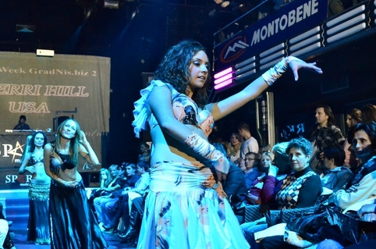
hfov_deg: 44.6
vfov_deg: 29.8
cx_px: 177
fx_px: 458
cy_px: 190
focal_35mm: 44
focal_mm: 18
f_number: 4
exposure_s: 1/100
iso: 4000
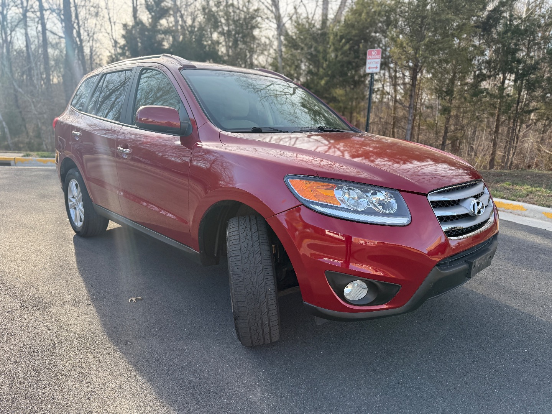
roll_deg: -2.1
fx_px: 383
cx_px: 276
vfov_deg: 56.8
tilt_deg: -10.9
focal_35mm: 24
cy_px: 207
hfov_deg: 71.6
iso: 100
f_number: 1.78
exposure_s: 1/1106
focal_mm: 6.76
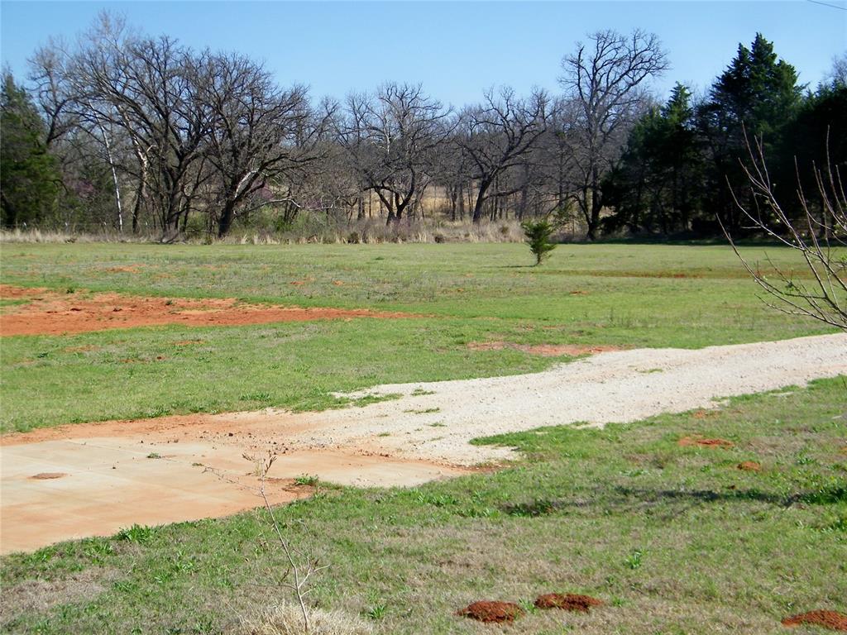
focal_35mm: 57
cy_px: 318
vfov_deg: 25.7
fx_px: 1395
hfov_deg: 33.8
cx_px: 424
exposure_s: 1/200
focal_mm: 10.1
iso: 80
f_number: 8.2
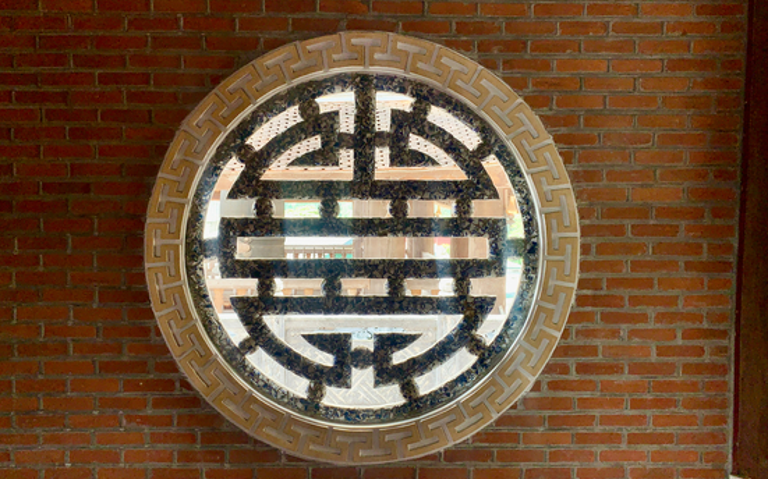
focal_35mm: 30
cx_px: 358
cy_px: 253
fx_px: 628
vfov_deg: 41.8
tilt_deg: -2.8
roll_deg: -0.6
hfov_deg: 62.8
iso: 80
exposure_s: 1/121
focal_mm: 4.25
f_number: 1.8
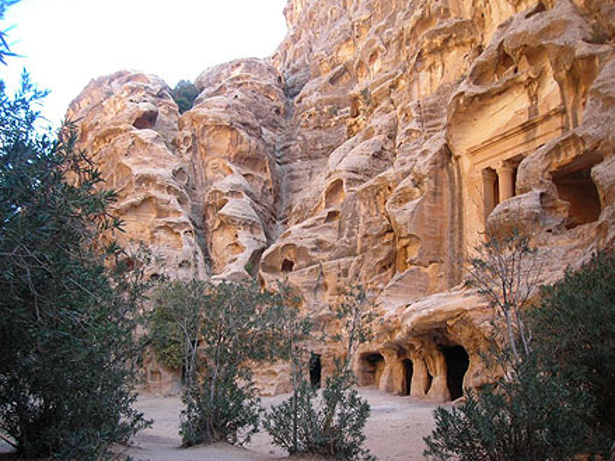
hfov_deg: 47.9
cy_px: 231
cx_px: 304
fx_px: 693
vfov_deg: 36.8
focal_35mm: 39
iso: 50
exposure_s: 1/58.3
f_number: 3.2
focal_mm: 6.3
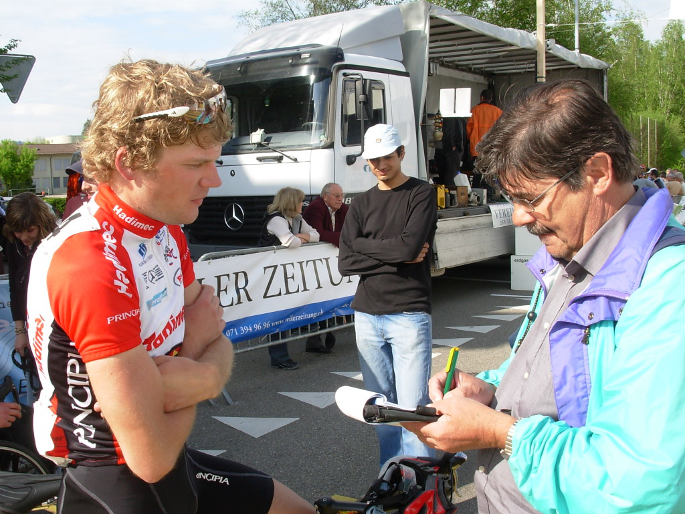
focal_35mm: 38
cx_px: 342
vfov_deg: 37.7
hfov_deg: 49.0
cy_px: 257
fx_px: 752
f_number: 4.9
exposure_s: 1/242
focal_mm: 6.3
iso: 50
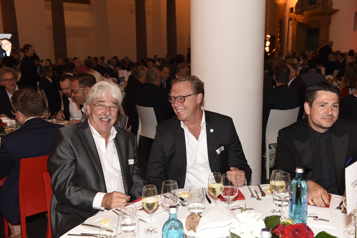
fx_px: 377
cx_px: 178
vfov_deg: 35.1
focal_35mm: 38
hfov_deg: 50.7
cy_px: 119
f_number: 4.5
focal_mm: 38
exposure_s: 1/80
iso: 1600
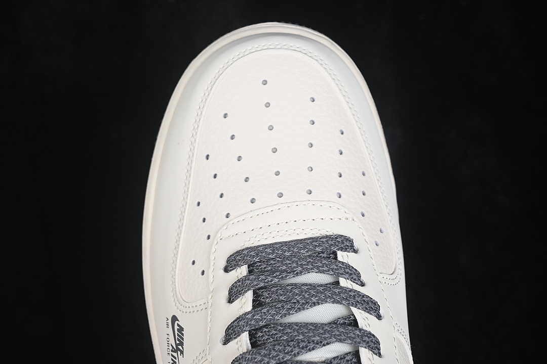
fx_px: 1139
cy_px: 182
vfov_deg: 18.2
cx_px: 274
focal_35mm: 75
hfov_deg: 27.0
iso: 160
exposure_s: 1/80
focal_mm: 50
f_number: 7.1
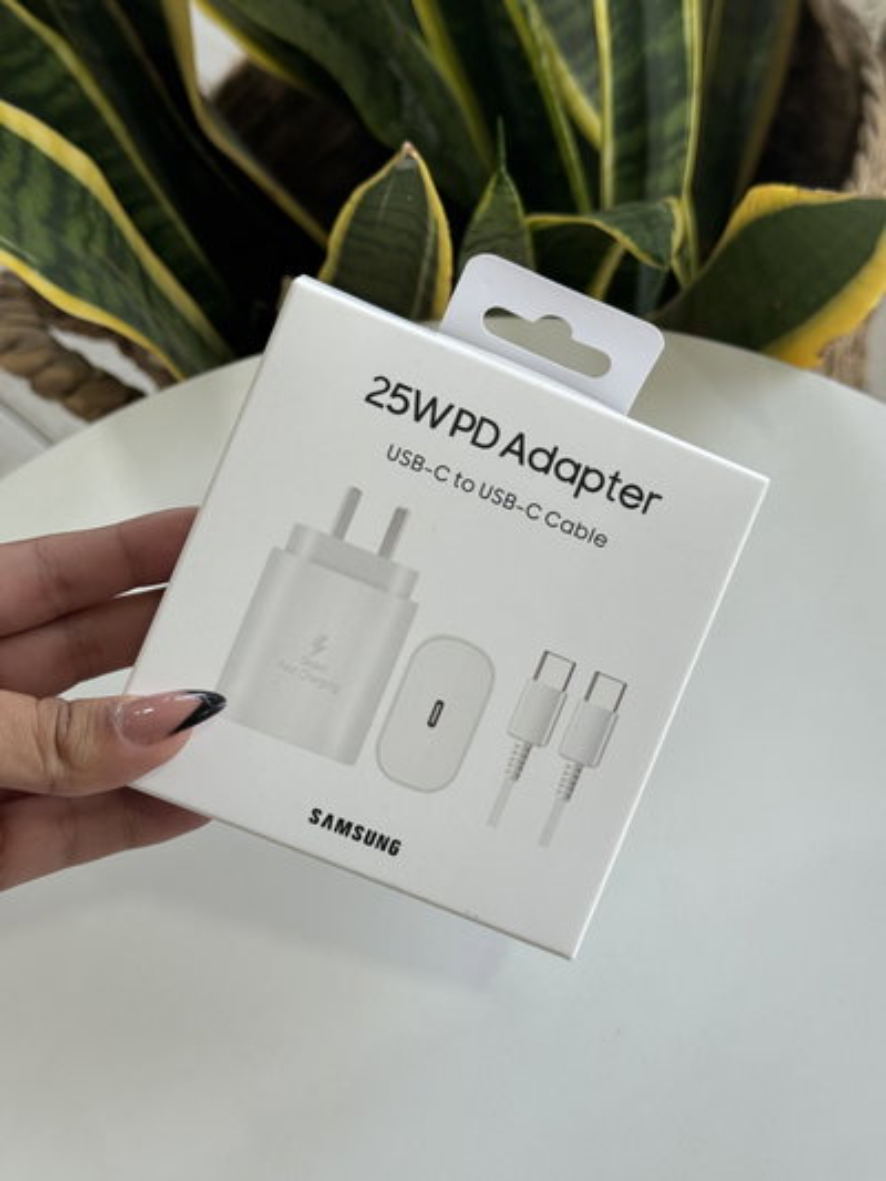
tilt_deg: -57.1
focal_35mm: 48
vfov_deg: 39.6
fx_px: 1637
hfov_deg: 30.3
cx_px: 443
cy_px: 590
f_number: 1.78
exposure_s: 1/325
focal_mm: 6.76
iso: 64
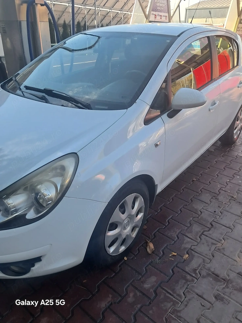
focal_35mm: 27
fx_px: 252
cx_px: 121
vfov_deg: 65.3
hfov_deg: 51.4
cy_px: 162
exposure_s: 1/128
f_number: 1.8
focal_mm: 4
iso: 50
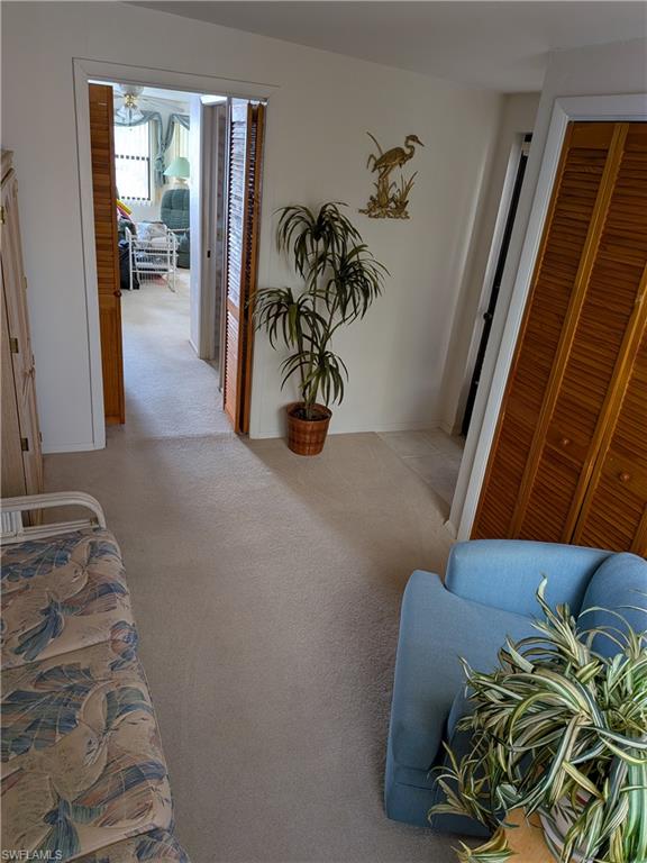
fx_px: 598
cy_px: 432
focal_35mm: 24
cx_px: 324
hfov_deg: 56.8
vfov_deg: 71.6
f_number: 1.7
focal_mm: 4.53
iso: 35
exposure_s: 1/23.8
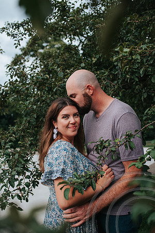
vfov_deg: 54.4
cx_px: 78
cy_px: 116
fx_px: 226
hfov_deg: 37.9
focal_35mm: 35
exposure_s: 1/1250
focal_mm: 35
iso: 1000
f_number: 2.8
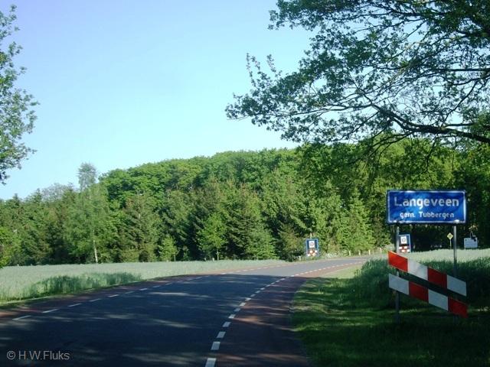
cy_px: 184
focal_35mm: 38
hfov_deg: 49.0
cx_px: 245
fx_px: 538
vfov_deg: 37.7
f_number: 2.8
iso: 64
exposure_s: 1/320
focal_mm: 7.9
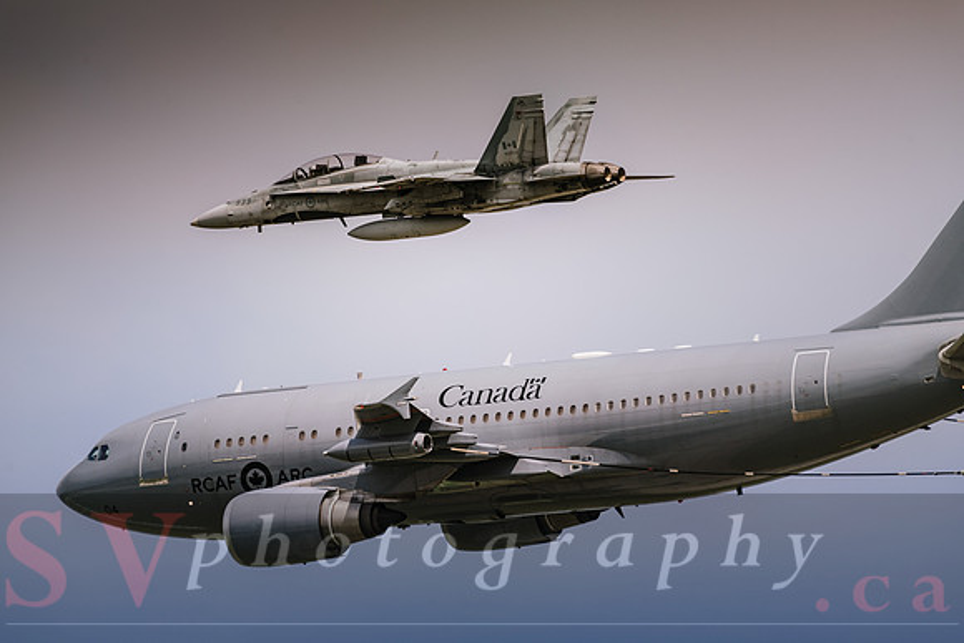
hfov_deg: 4.5
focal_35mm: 460
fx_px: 12320
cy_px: 322
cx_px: 482
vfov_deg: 3.0
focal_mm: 460
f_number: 5.6
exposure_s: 1/2000
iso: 160
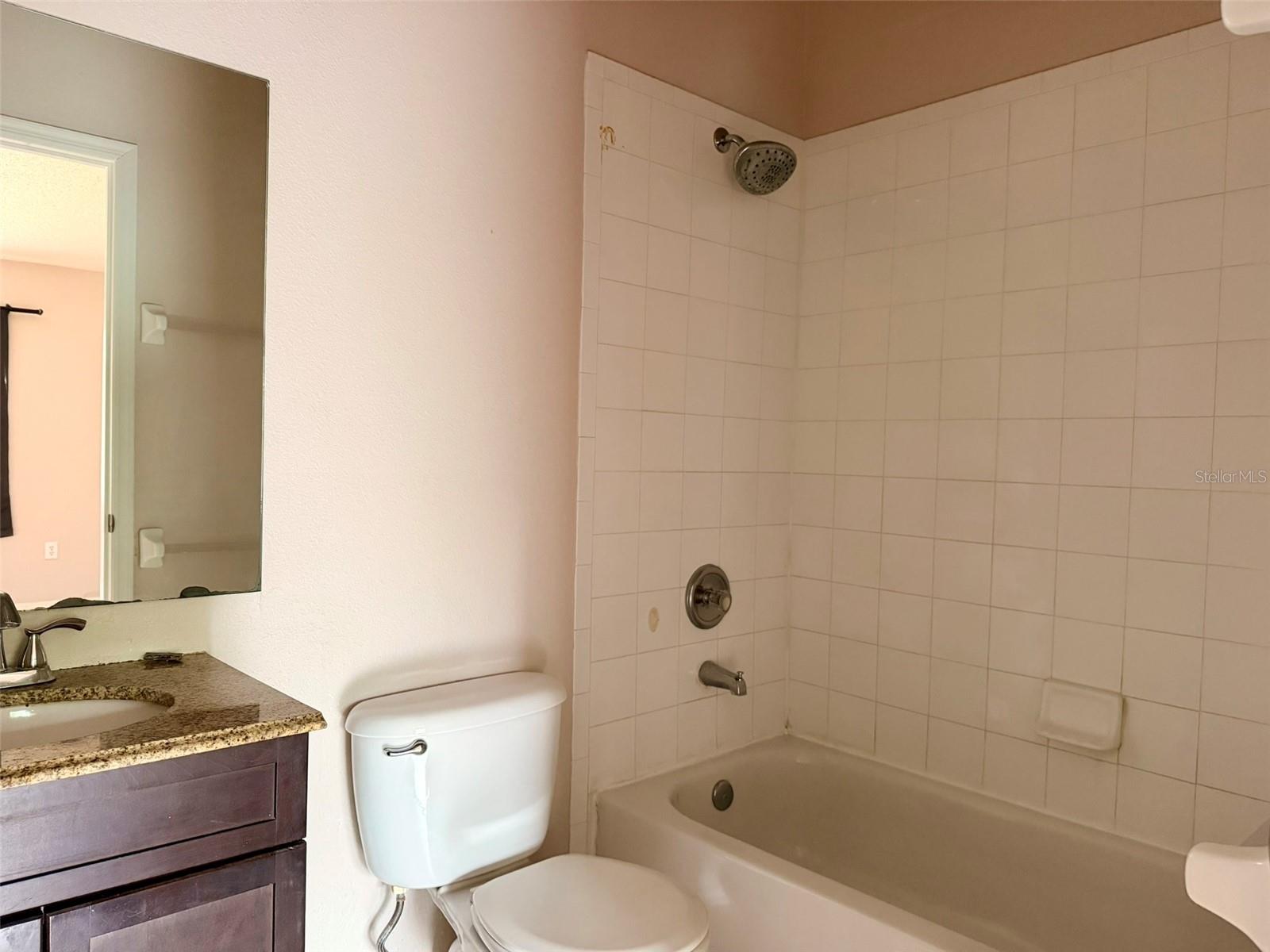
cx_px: 635
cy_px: 476
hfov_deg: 71.6
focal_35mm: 24
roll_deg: -1.3
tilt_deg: -2.1
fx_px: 881
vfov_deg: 56.8
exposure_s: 1/60
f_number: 1.78
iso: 500
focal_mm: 6.76
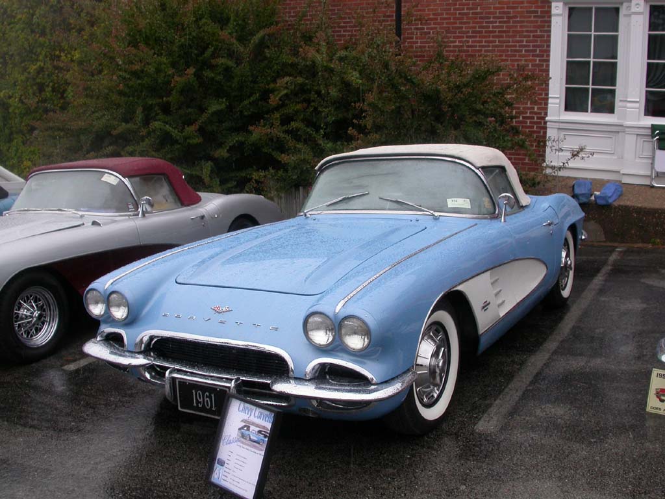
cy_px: 250
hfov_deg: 49.0
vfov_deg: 37.7
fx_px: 730
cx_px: 332
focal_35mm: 38
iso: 100
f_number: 5.3
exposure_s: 1/159
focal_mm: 7.85
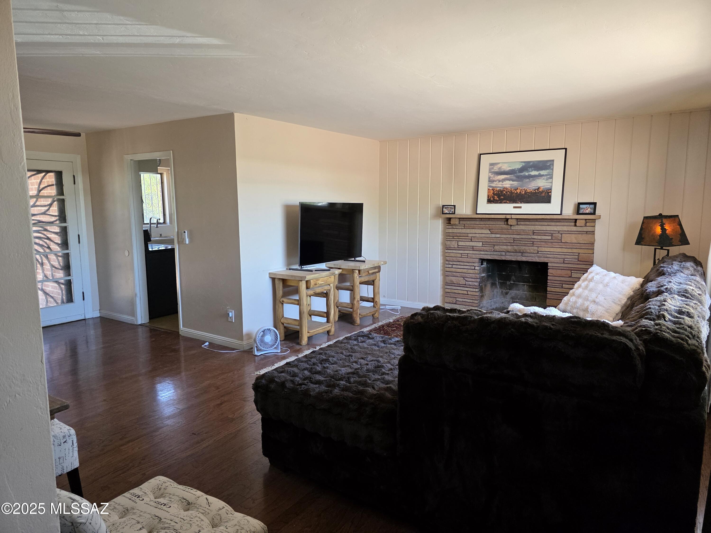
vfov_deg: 58.9
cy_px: 266
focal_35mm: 23
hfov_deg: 73.9
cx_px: 356
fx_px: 472
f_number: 1.7
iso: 200
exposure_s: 1/120
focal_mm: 6.3
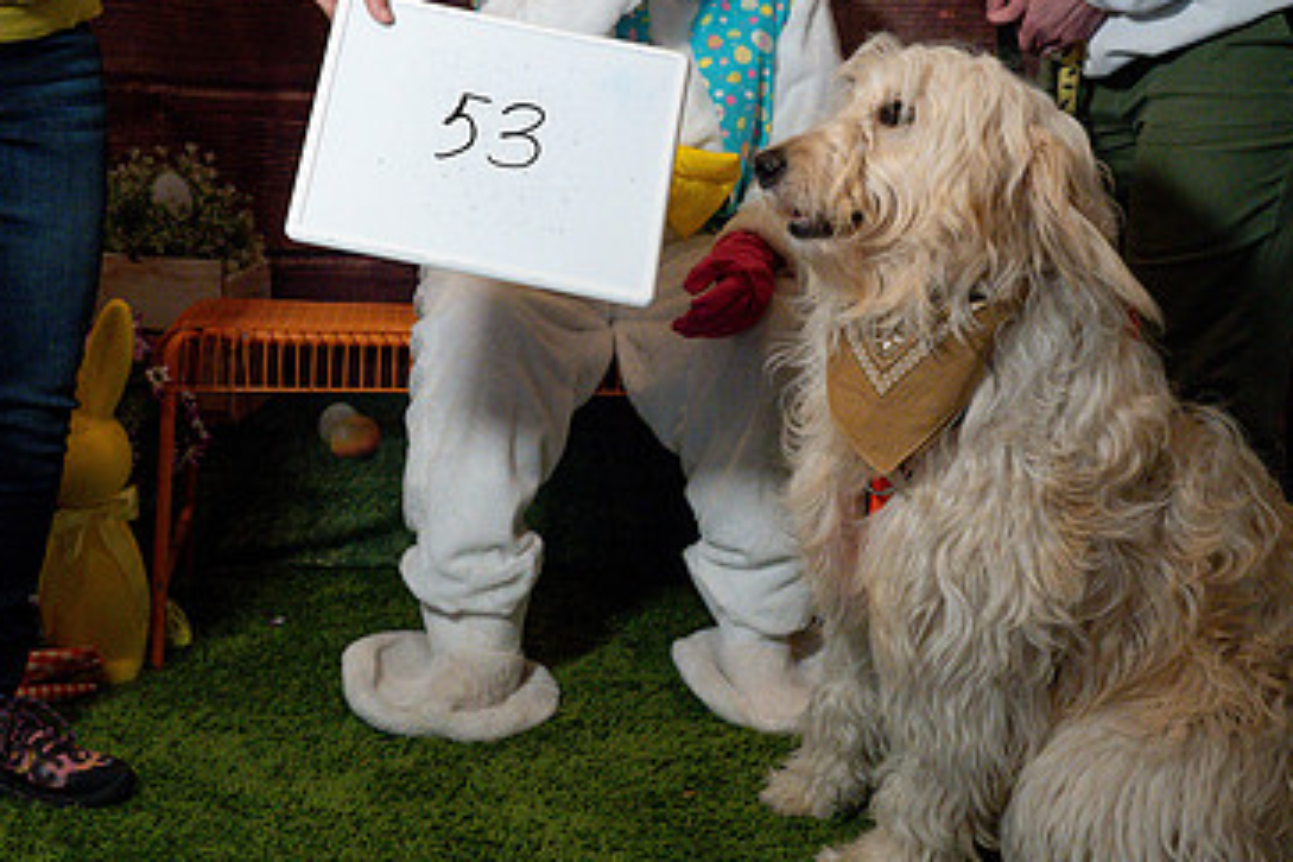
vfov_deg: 24.1
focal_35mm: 56
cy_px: 297
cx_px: 609
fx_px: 2011
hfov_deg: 35.6
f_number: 4.5
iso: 8000
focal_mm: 35
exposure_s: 1/500
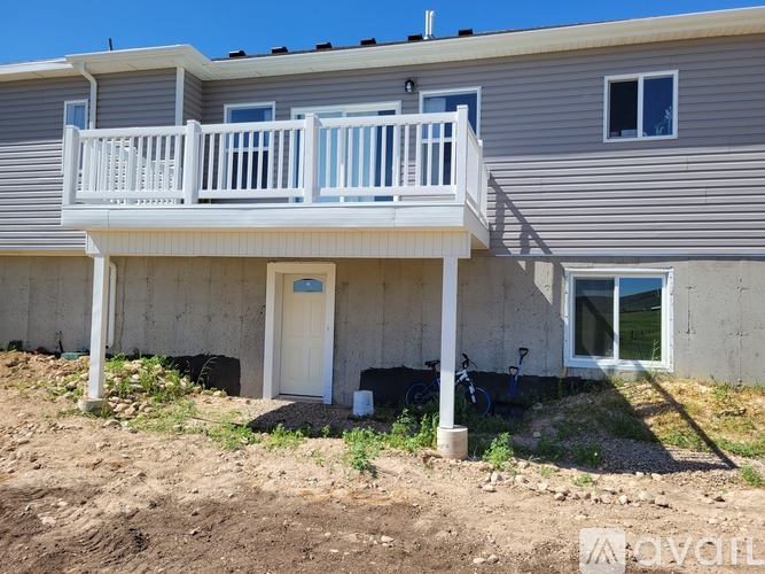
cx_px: 382
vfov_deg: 53.0
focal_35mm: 26
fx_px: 574
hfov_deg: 67.3
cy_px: 287
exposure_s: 1/2027
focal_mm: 5.4
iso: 40
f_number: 1.8
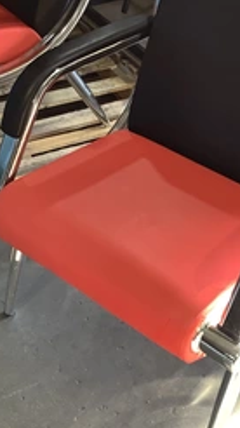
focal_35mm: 55
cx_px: 170
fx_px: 624
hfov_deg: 21.7
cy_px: 217
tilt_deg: -40.2
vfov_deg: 37.9
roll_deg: +1.5
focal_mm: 3.3
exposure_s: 1/60
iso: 64
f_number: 2.4
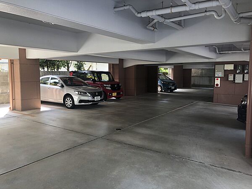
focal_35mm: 28
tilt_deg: -4.3
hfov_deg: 63.4
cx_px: 126
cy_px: 94
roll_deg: +0.9
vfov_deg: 49.7
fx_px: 204
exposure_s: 1/120
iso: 40
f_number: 1.8
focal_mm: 3.99
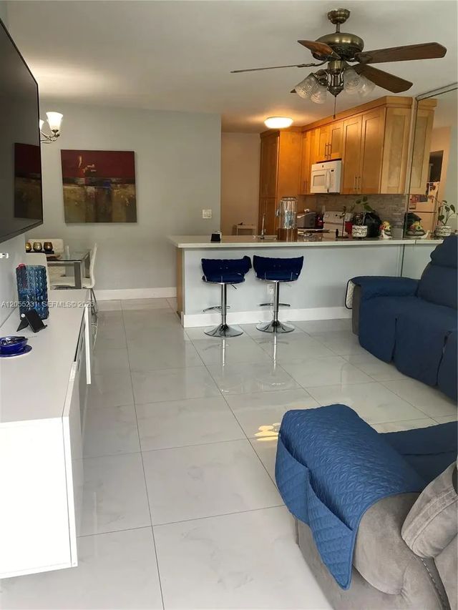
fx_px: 459
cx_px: 229
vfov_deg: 67.3
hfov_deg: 53.1
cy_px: 305
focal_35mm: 26
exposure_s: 1/120
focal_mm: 4.25
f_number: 1.8
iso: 80
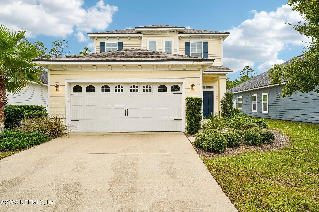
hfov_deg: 73.7
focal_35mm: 24
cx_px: 160
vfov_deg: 53.1
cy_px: 106
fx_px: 213
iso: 400
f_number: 9
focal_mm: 24
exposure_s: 1/80
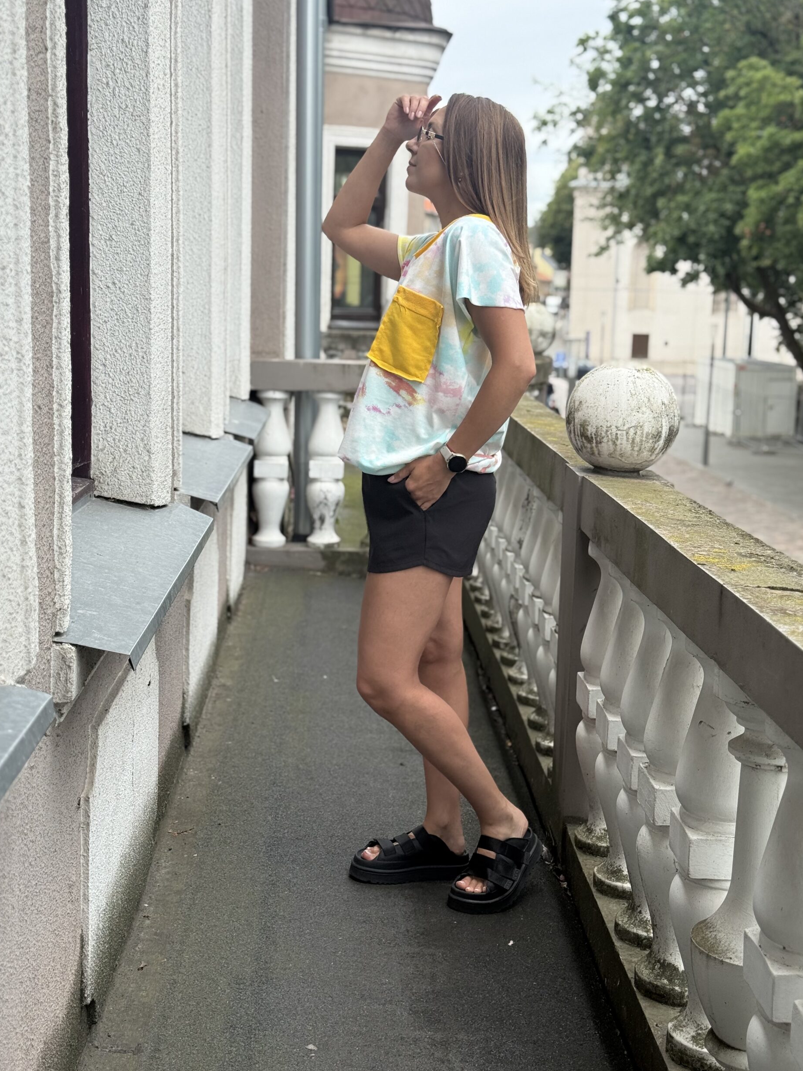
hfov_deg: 29.1
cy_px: 519
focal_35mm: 50
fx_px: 1547
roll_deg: -1.3
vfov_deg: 38.2
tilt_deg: -8.8
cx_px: 408
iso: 80
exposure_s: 1/1608
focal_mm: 6.76
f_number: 1.78
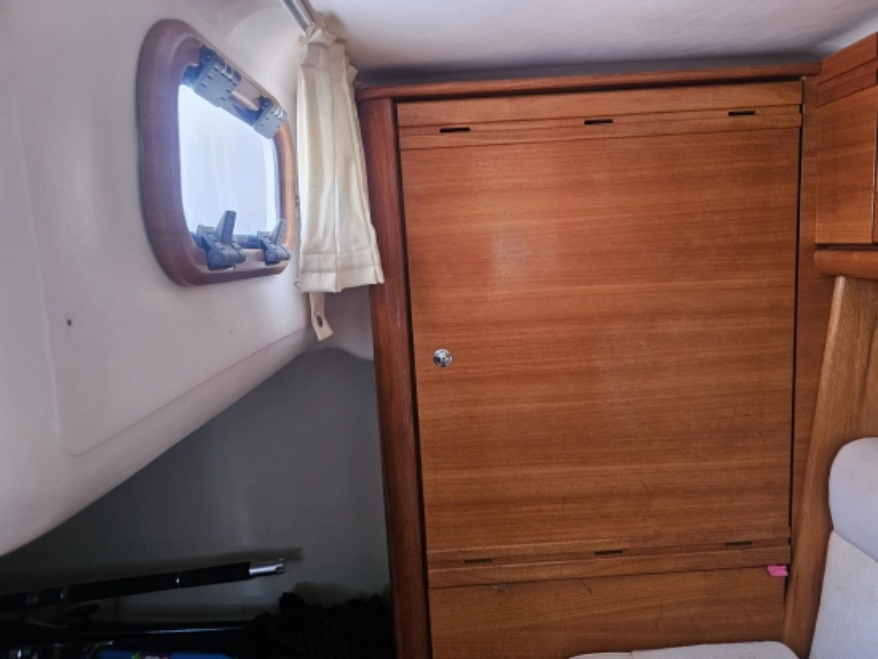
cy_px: 330
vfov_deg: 58.9
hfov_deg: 73.9
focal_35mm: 23
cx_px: 439
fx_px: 584
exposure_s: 1/50
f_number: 1.7
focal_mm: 6.3
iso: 500
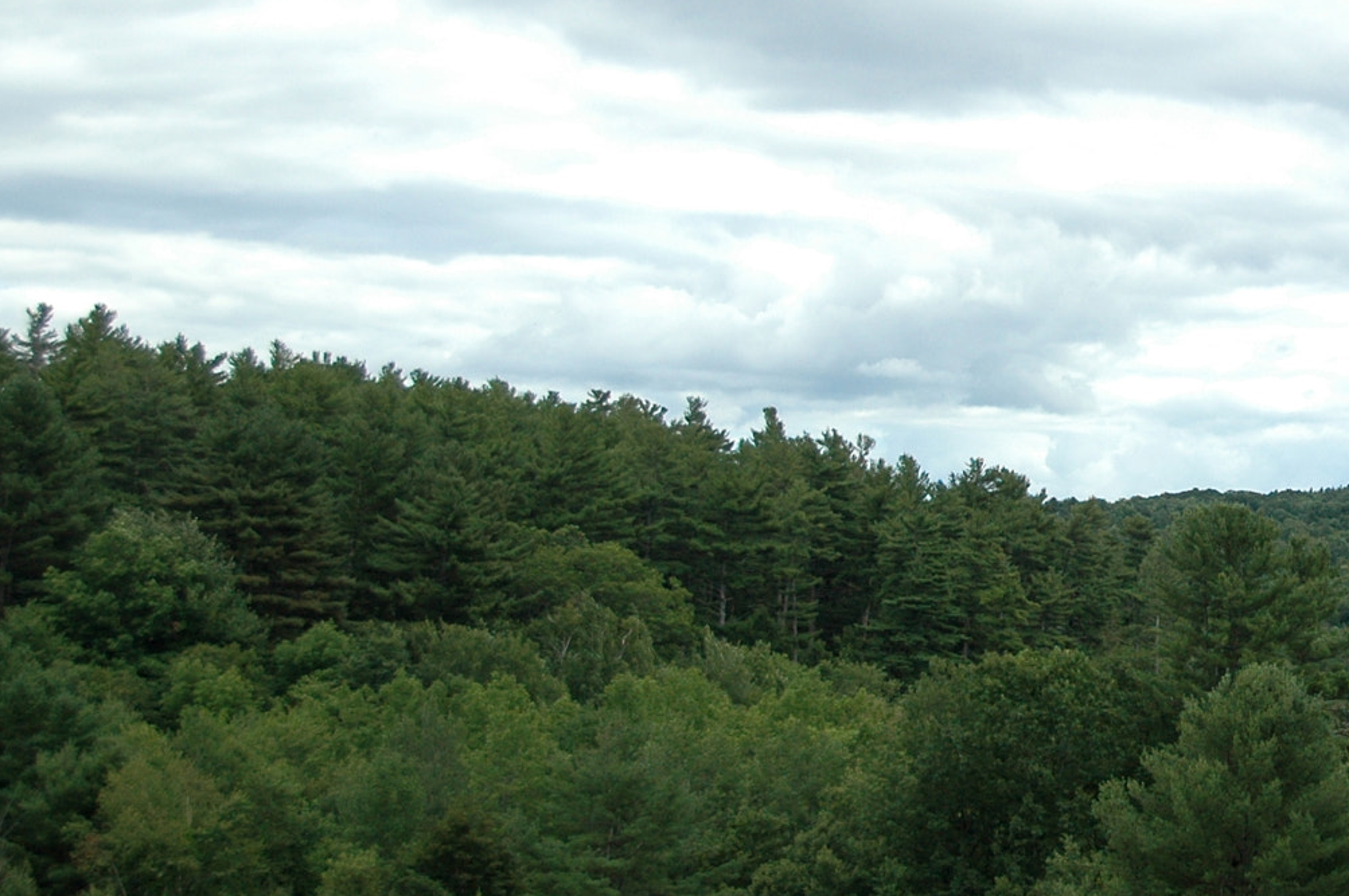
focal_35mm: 98
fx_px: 3669
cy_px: 340
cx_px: 1283
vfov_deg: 13.9
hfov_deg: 20.3
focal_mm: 32
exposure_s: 1/1250
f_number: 4.2
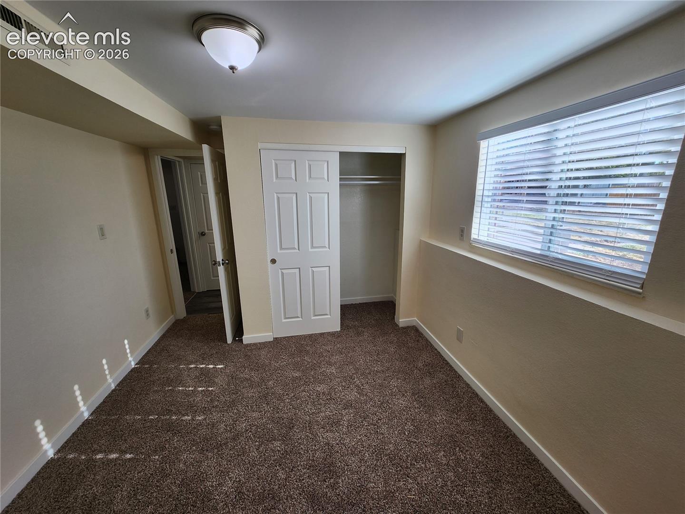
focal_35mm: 13
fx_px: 257
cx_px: 342
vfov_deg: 89.9
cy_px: 257
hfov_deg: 106.2
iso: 32
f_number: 2.2
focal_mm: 1.74
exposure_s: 1/60
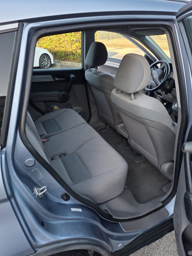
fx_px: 192
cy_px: 131
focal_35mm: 26
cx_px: 107
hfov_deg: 52.9
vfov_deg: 67.3
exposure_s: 1/180
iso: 40
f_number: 1.7
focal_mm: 6.25
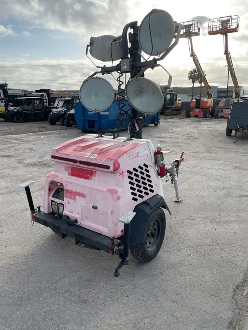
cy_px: 165
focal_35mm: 26
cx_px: 124
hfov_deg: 53.1
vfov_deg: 67.3
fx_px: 248
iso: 32
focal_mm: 4.2
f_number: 1.6
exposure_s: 1/1825
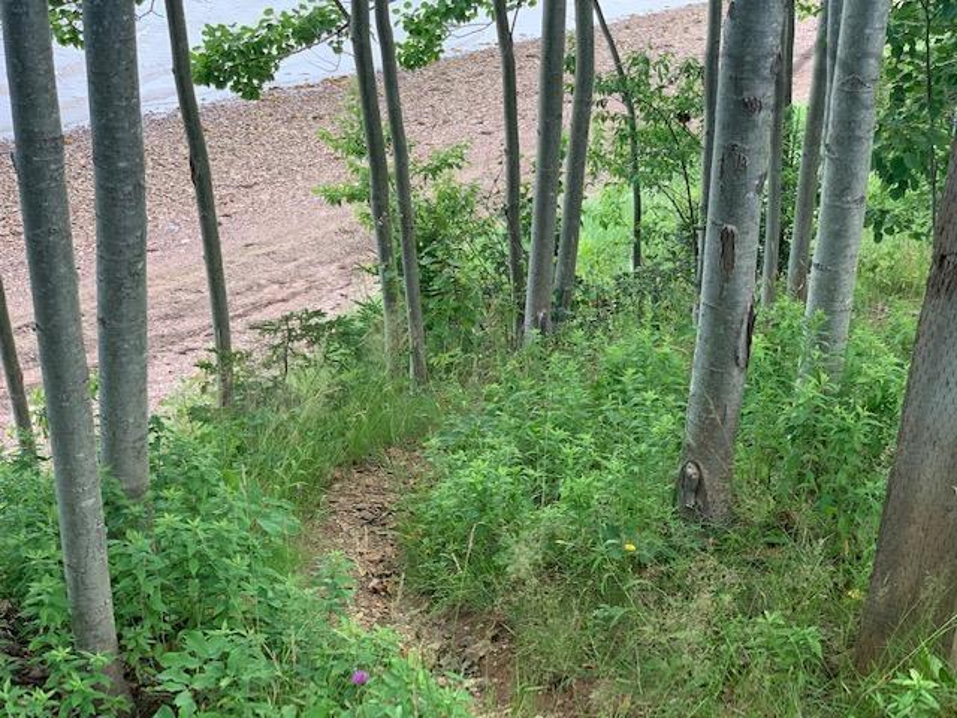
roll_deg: -4.4
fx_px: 1438
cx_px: 478
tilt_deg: -23.2
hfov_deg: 36.8
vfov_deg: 28.0
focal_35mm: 52
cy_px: 359
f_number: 2.4
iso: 16
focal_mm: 6
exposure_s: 1/90
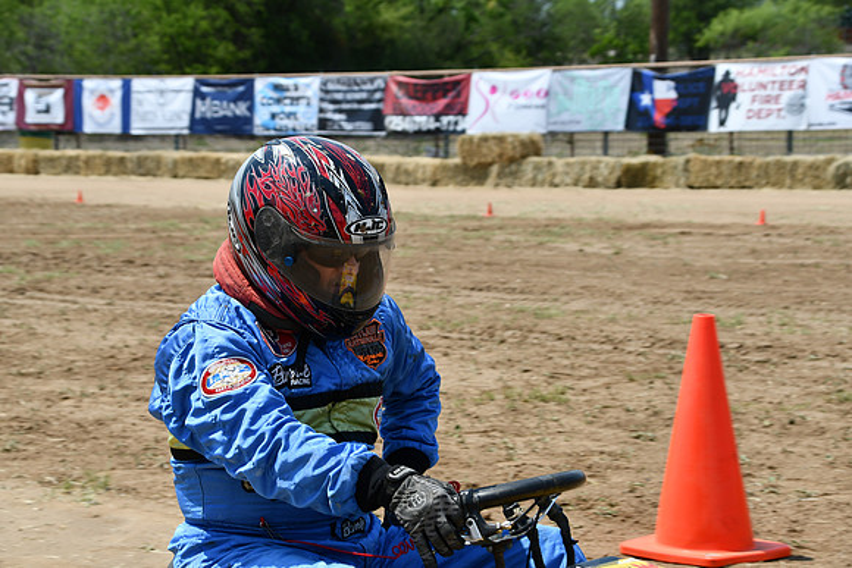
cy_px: 284
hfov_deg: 17.5
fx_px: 2770
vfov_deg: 11.7
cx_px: 426
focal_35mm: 117
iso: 100
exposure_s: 1/320
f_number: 9
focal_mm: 78
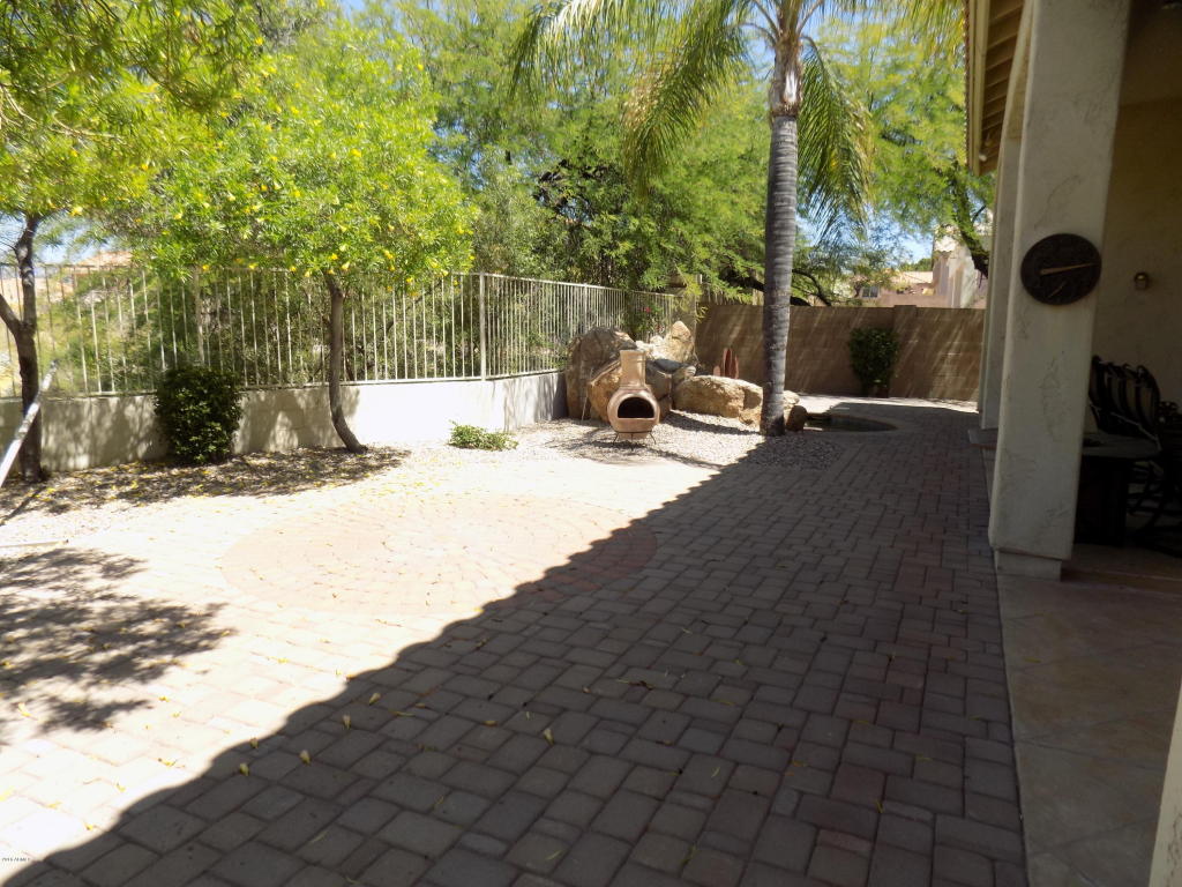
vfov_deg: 58.9
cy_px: 444
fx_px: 785
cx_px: 591
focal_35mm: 23
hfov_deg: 73.9
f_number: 3.1
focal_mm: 4
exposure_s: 1/500
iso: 80
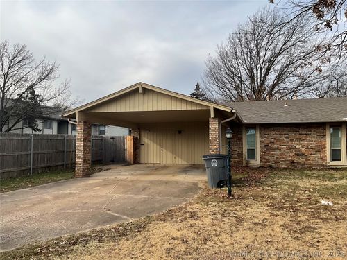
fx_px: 291
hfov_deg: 61.7
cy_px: 130
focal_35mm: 29
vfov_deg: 48.2
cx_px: 174
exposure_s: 1/1490
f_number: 1.8
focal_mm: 3
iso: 16
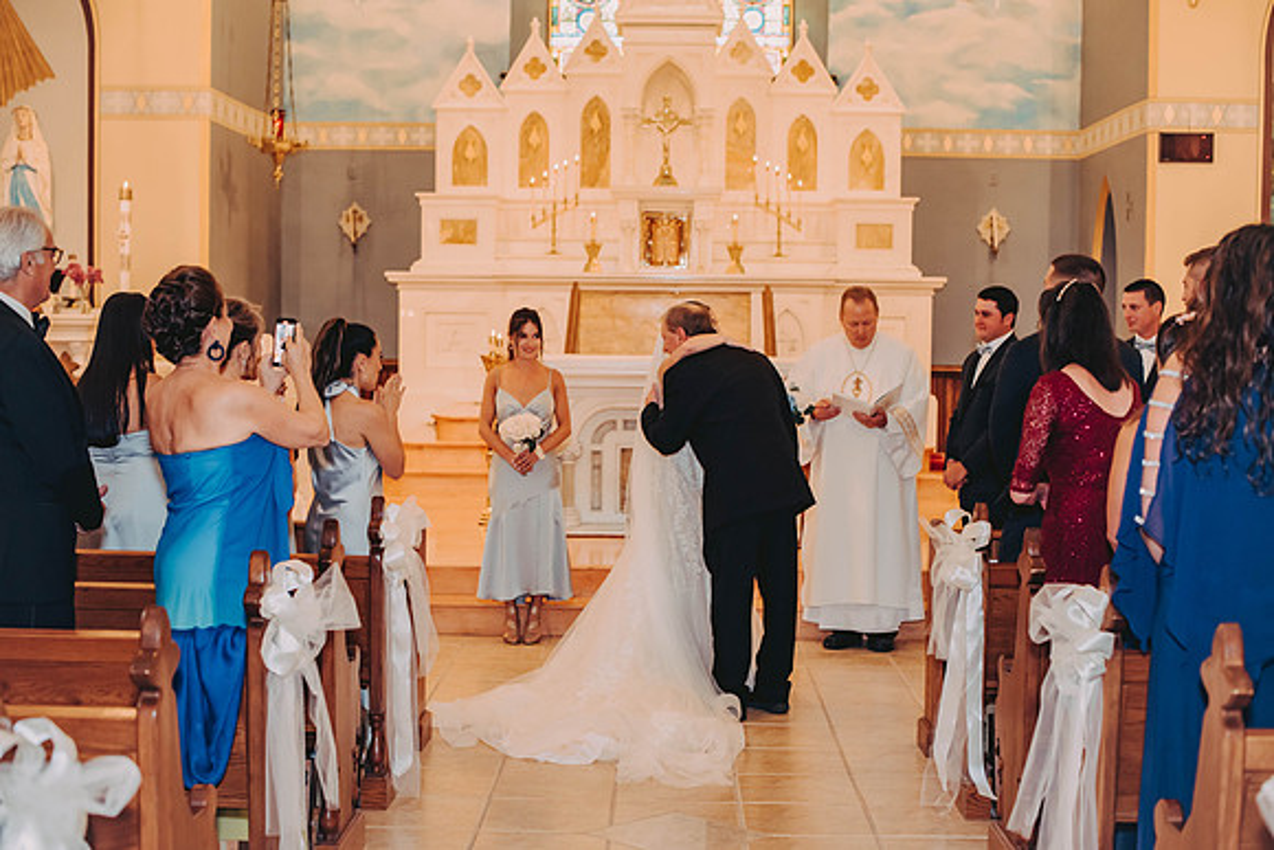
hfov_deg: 39.6
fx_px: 1770
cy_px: 425
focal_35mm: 50
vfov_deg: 27.0
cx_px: 637
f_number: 2.8
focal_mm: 50
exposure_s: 1/125
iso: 800
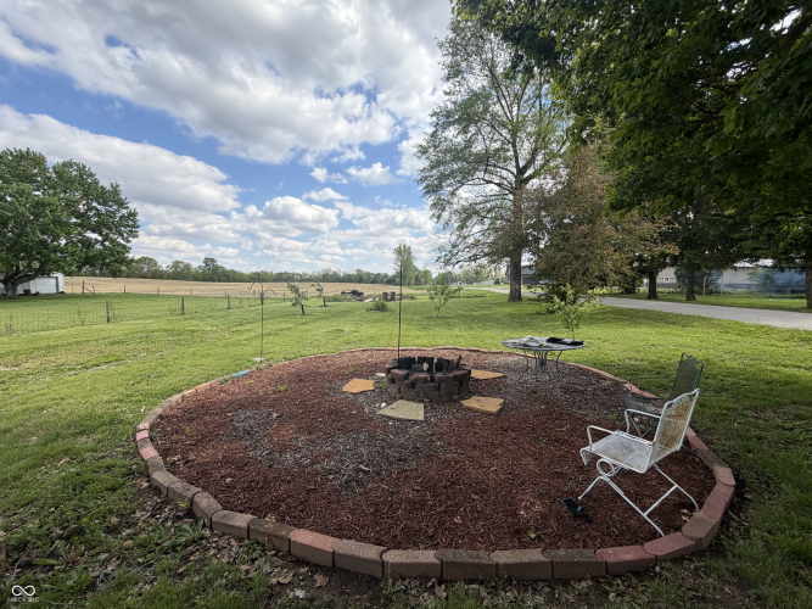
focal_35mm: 14
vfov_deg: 85.7
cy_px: 304
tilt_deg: -4.5
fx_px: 328
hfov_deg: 102.1
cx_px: 406
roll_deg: -0.8
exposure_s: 1/770
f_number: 2.2
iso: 25
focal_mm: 2.22
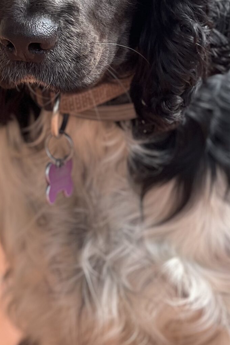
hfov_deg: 6.8
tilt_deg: -10.8
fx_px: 1935
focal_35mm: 202
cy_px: 70
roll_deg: -1.5
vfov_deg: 10.2
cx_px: -12
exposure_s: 1/164
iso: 25
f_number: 2.8
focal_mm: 9
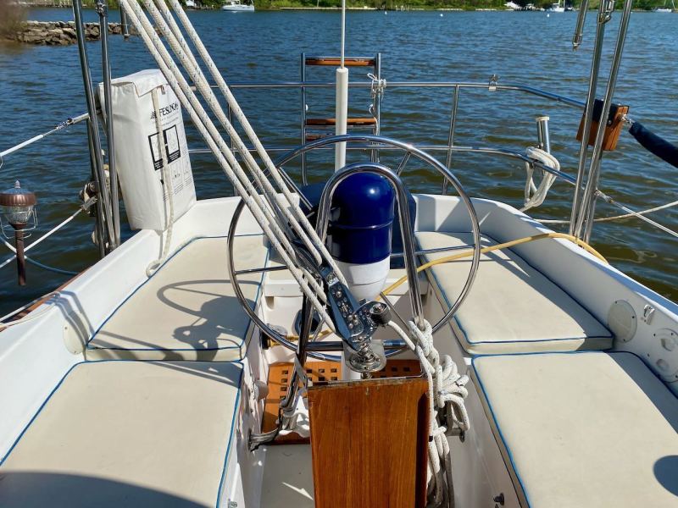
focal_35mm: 26
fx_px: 509
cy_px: 254
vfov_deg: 53.1
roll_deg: -0.9
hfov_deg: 67.3
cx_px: 339
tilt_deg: -23.8
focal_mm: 4.25
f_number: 1.8
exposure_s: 1/6061
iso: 32
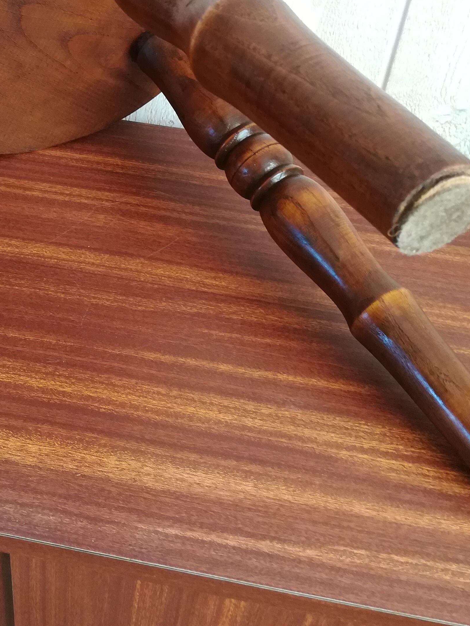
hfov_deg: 29.8
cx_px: 124
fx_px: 869
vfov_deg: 38.7
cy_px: 162
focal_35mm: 48
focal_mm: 3.83
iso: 200
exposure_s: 1/30
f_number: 2.2
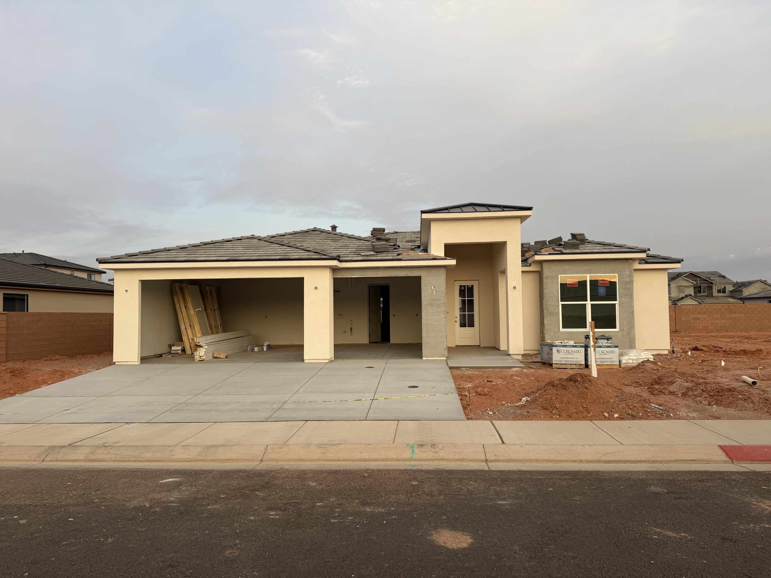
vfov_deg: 56.8
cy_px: 289
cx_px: 386
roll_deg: +1.0
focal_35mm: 24
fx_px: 535
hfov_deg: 71.6
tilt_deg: +3.1
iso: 80
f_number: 1.78
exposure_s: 1/379
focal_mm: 6.76
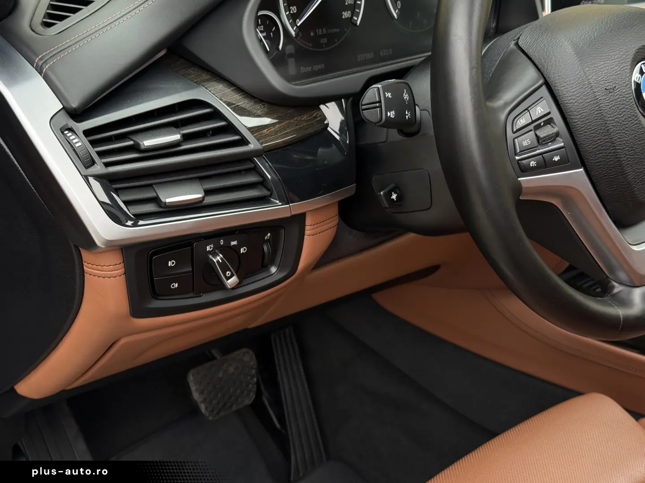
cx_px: 322
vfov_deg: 30.3
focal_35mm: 48
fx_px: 894
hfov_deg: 39.7
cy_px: 242
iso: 100
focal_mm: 6.76
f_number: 1.78
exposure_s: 1/363
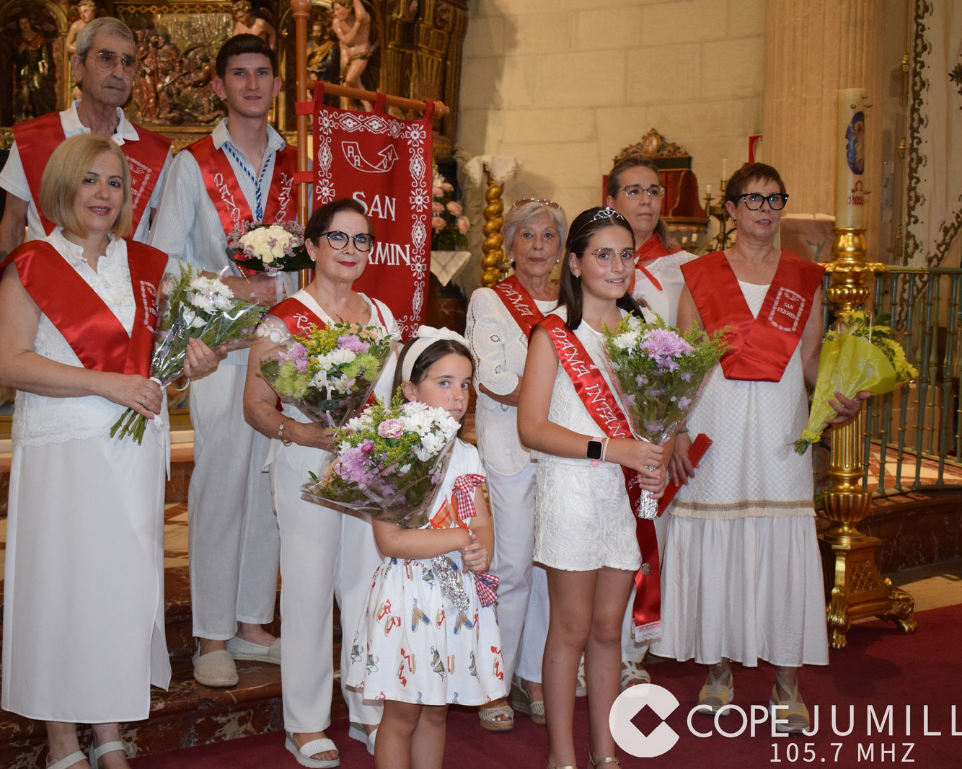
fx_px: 1411
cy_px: 381
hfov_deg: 37.6
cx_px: 426
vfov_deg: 30.5
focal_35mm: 50
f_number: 4.2
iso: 2000
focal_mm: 29
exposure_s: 1/60
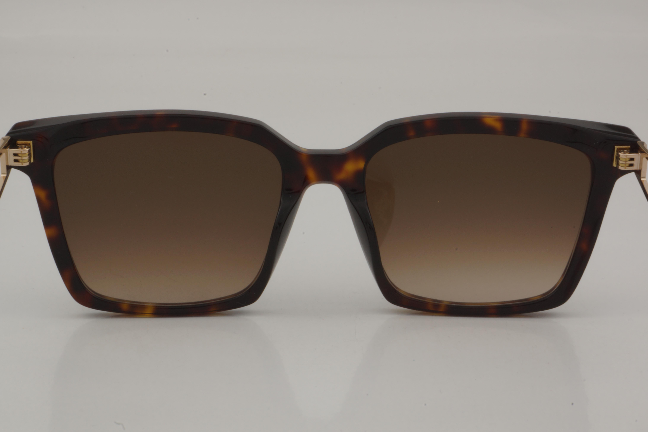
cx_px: 324
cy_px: 216
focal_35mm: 75
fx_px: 1350
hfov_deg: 27.0
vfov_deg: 18.2
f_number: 36
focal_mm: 50
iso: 100
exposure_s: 1/3
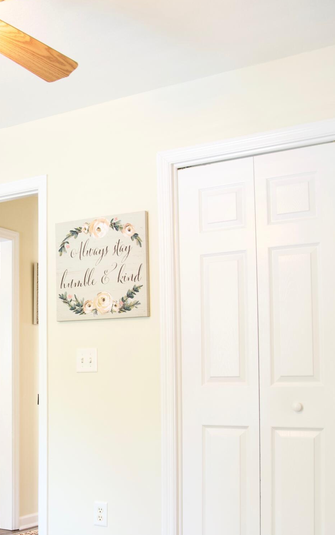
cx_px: -1
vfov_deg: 40.6
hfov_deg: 25.1
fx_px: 716
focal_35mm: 49
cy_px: 349
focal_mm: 24
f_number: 4
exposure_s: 1/25
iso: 800
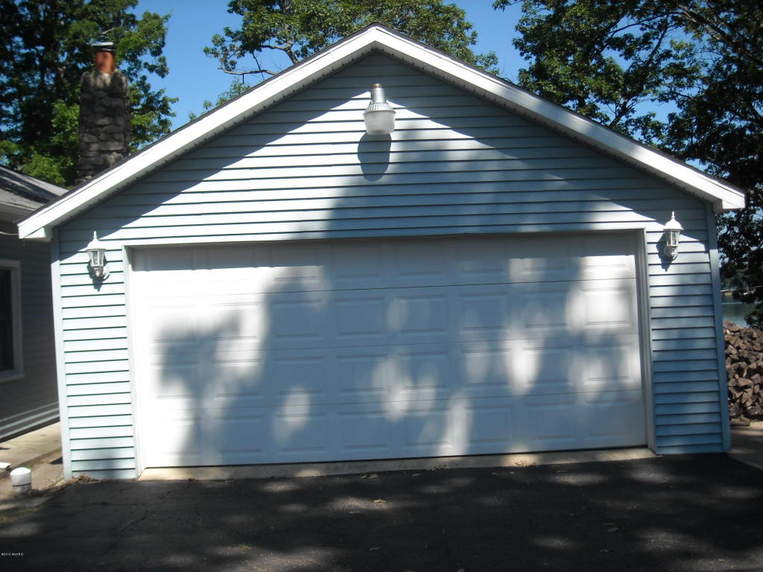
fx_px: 970
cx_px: 382
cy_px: 286
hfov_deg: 42.9
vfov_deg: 32.9
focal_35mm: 44
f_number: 6.1
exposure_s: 1/250
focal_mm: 7.1
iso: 64
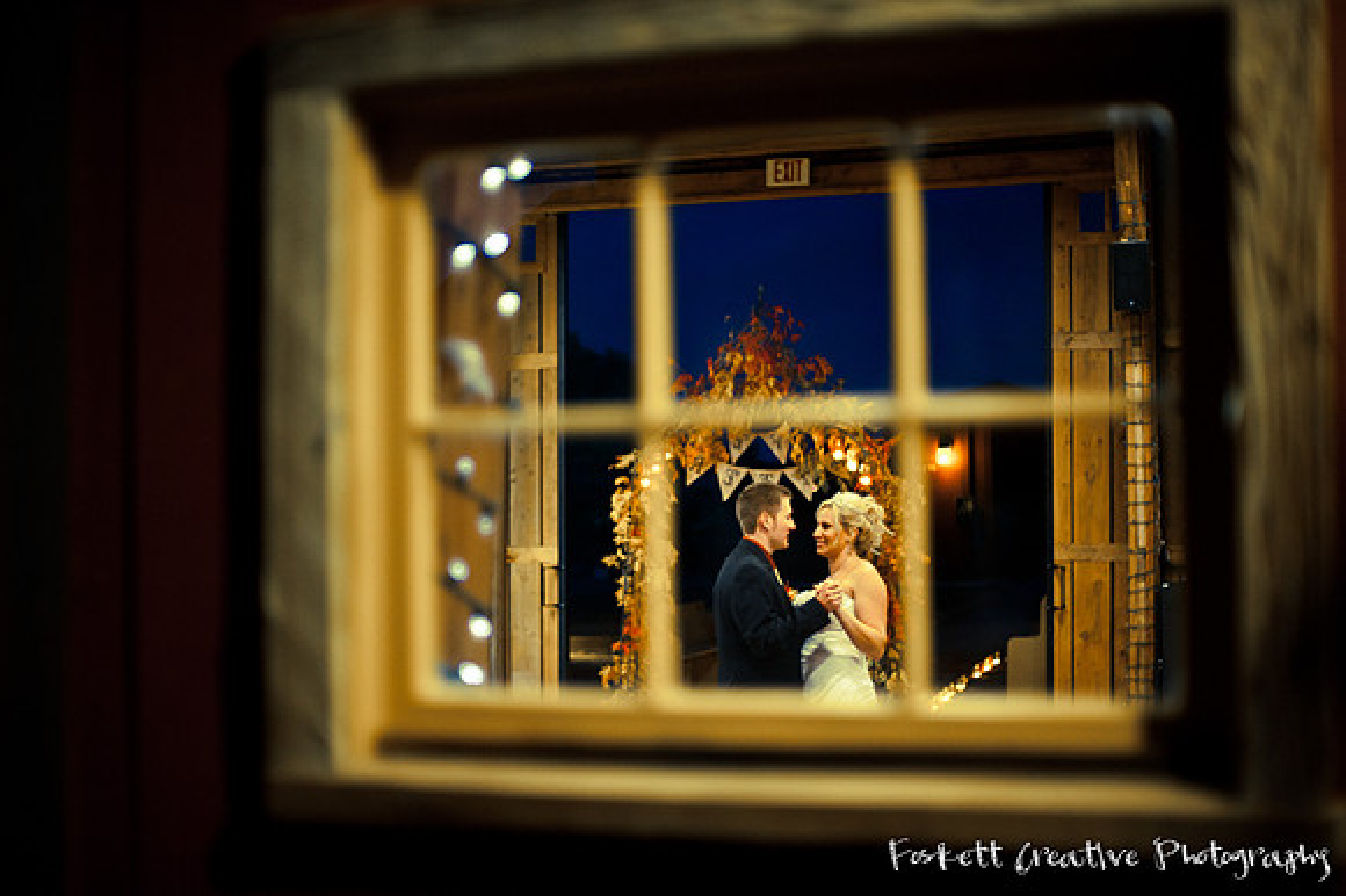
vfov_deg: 27.0
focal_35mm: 50
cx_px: 673
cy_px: 448
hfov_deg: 39.6
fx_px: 1868
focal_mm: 50
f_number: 1.4
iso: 1600
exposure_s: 1/100
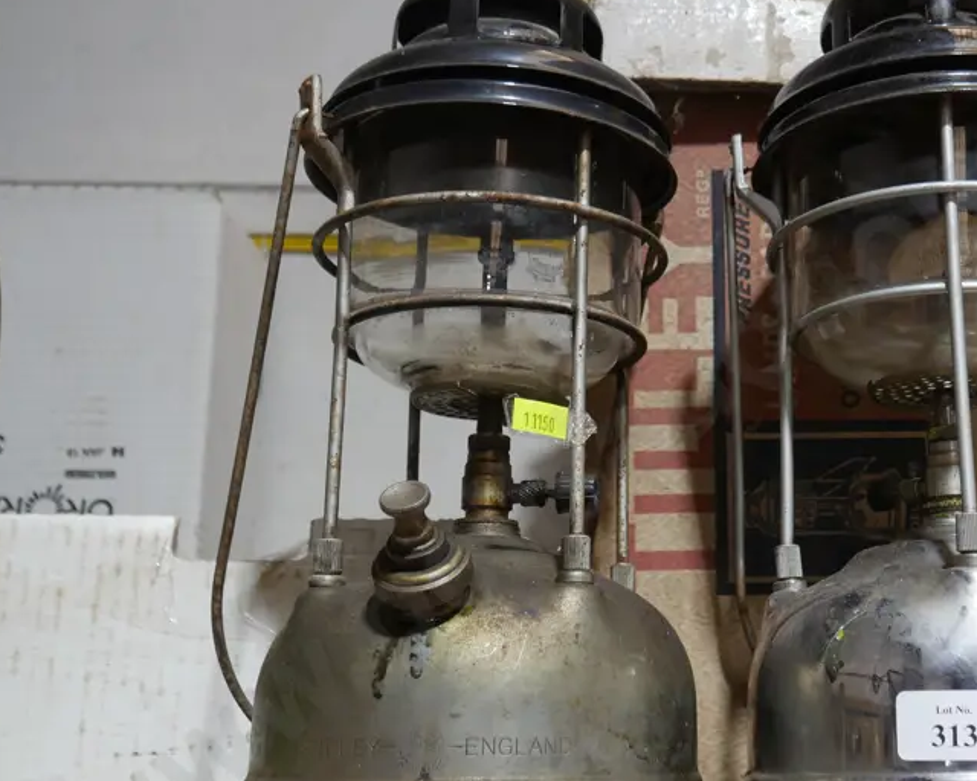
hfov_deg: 36.7
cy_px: 387
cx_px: 704
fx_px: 1446
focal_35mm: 50
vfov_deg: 30.3
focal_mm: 16
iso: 400
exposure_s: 1/60
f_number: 3.6
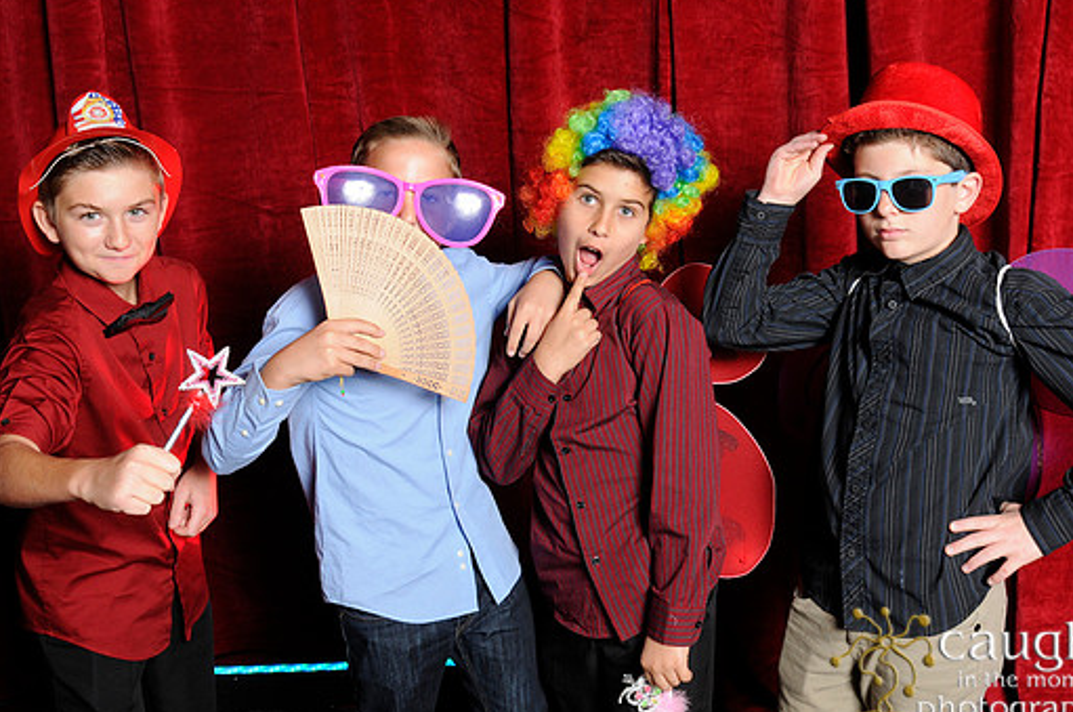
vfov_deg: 31.4
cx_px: 523
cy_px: 339
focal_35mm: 43
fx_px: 1267
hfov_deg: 45.9
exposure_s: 1/60
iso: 400
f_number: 8
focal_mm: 25
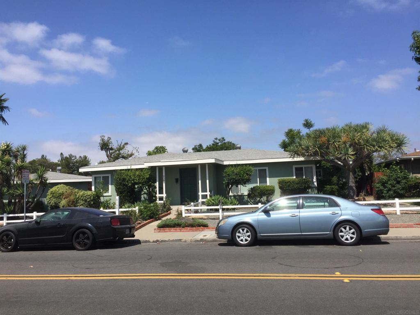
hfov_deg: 61.7
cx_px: 210
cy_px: 158
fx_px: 352
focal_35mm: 29
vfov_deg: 48.2
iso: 32
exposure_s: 1/2326
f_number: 2.2
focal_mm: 4.15
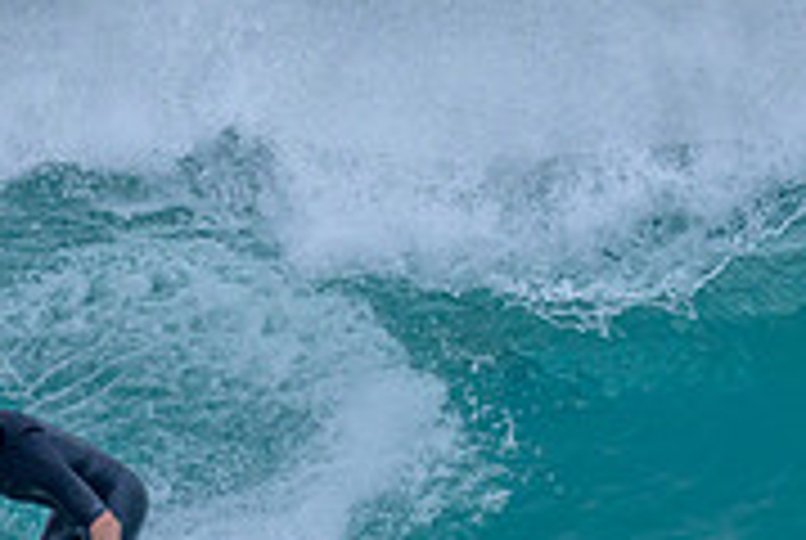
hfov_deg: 0.7
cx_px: 209
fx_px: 69385
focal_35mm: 3094
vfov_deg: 0.4
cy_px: 552
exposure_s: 1/2000
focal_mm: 800
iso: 1100
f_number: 6.3
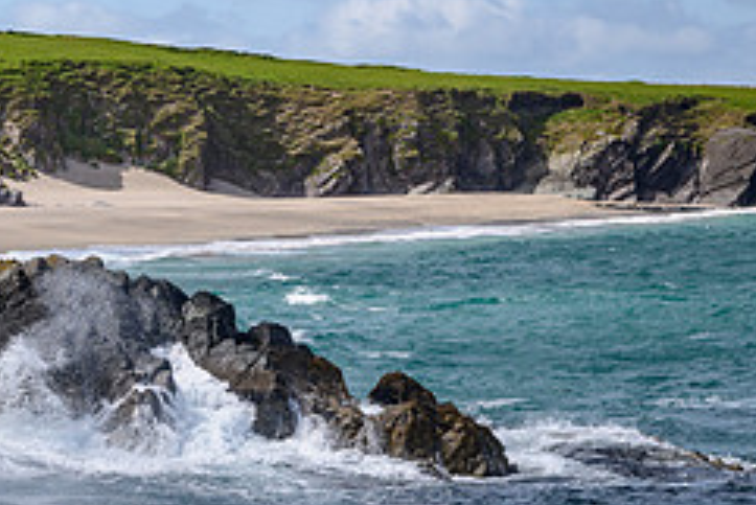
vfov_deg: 8.0
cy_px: 199
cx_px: -88
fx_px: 3614
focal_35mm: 172
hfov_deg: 11.8
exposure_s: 1/640
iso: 200
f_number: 8
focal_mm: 70
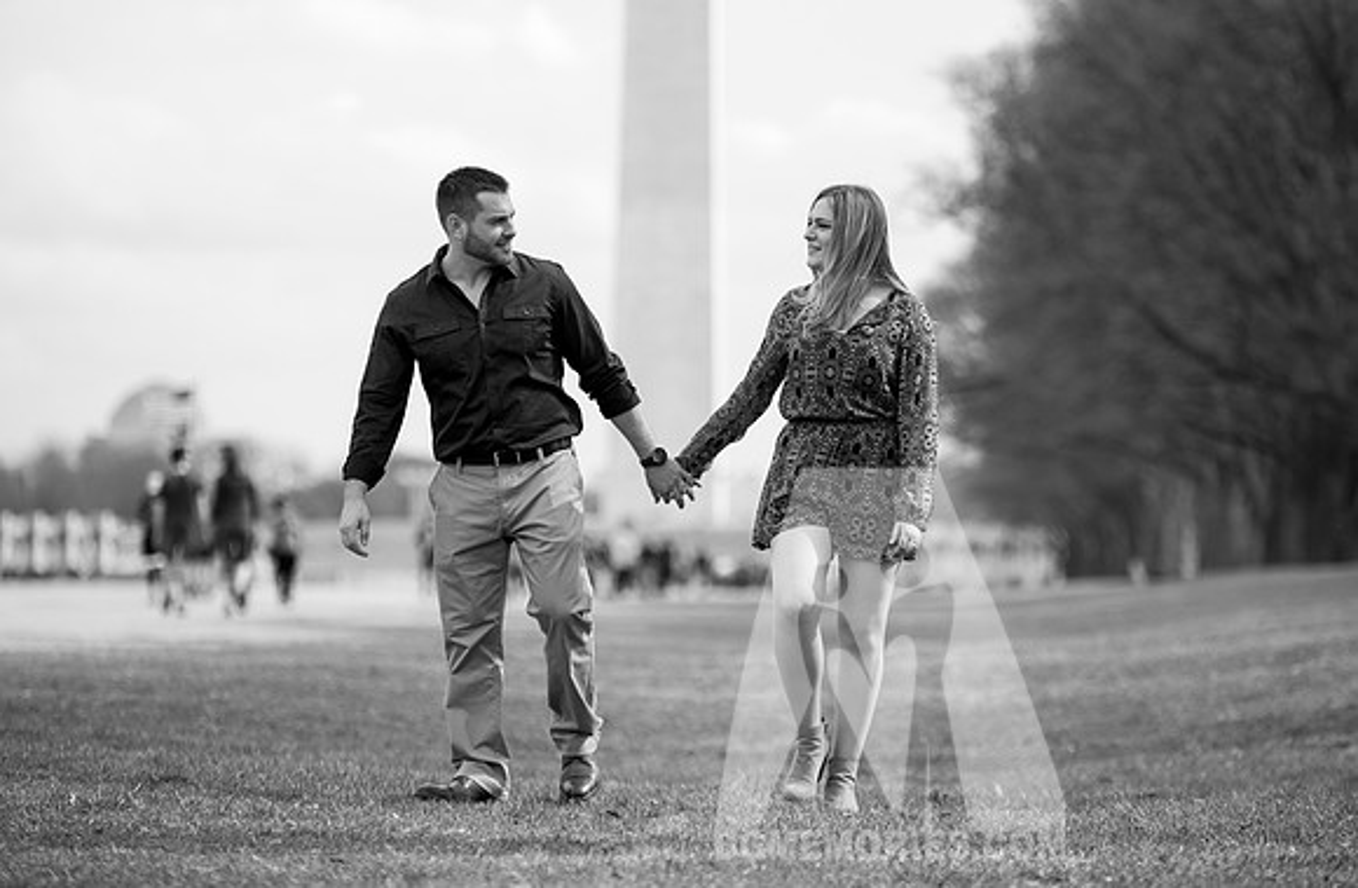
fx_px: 7607
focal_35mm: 203
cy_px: 337
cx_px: 766
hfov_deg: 10.2
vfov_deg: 6.7
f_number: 3.5
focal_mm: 160
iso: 160
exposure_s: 1/500
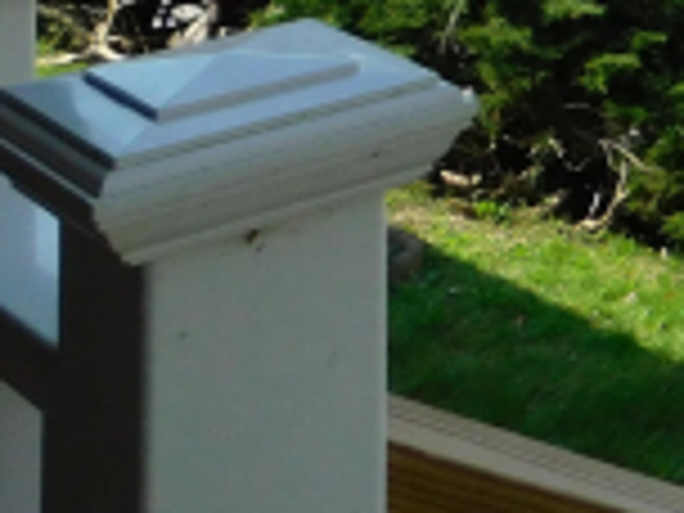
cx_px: 1366
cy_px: -508
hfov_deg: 15.5
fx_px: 1996
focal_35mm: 101
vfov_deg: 12.8
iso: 125
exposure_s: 1/1000
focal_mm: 4
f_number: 3
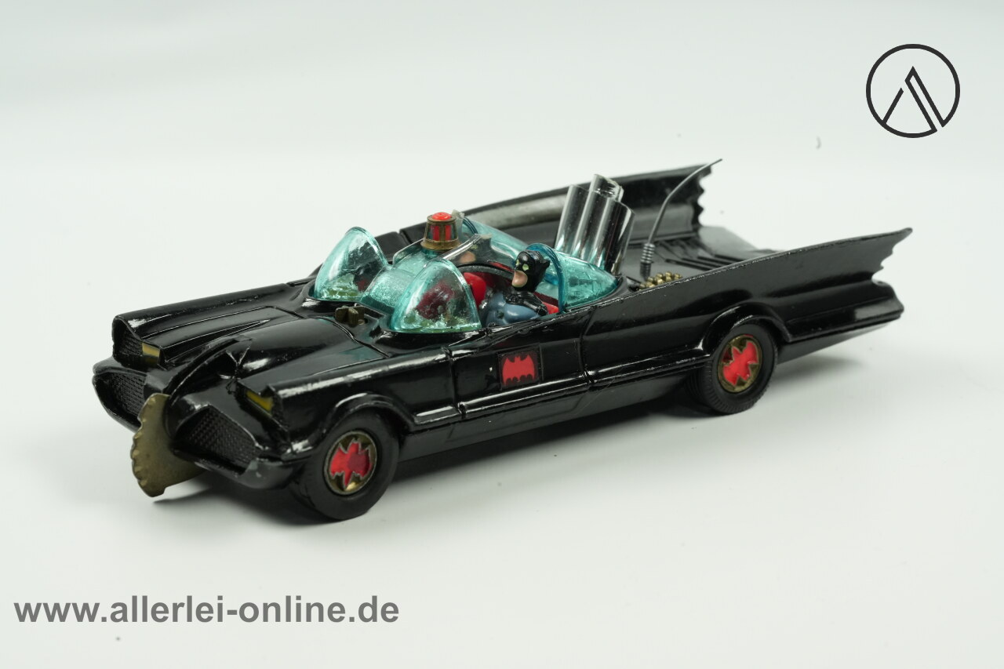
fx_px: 2510
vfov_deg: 15.2
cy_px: 334
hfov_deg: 22.6
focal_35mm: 90
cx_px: 502
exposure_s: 1/40
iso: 2500
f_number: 16
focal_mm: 90
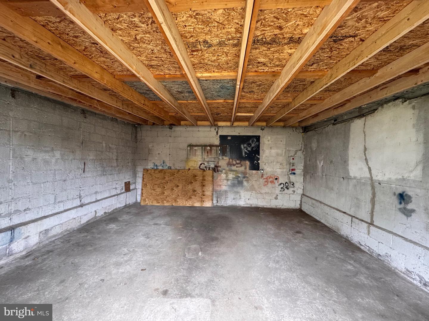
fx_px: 174
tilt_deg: +0.3
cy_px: 160
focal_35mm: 14
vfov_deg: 85.7
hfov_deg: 102.1
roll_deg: -1.5
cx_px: 214
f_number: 2.2
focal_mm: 2.22
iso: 200
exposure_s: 1/99
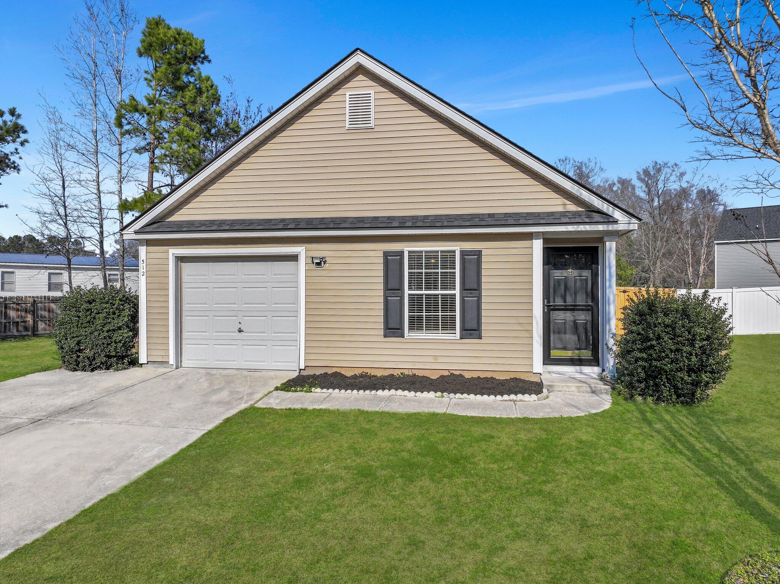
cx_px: 390
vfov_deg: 56.8
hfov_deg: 71.6
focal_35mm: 24
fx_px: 541
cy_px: 292
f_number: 2.8
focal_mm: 12.29
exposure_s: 1/3200
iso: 120
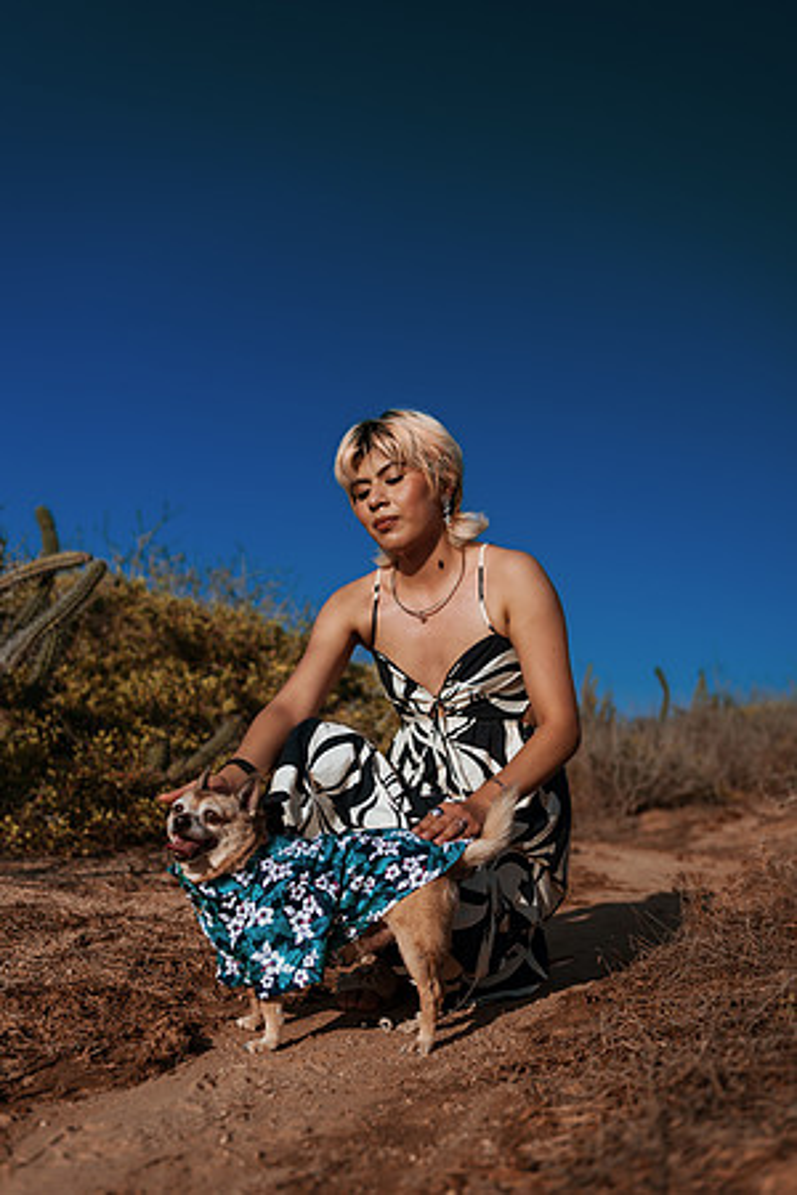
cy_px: 598
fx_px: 1162
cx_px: 398
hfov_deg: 37.9
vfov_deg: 54.4
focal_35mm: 35
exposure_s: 1/5000
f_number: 2.5
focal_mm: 35
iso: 100
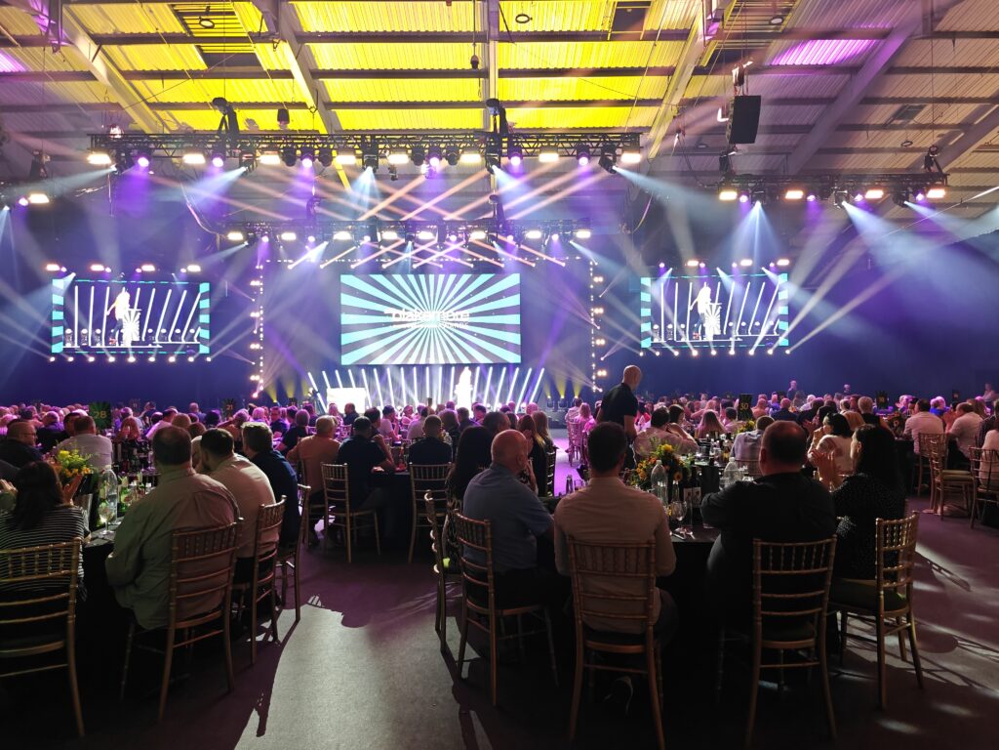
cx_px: 500
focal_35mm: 23
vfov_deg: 58.9
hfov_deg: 73.9
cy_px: 375
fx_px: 664
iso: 250
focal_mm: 6.06
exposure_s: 1/50
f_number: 1.6
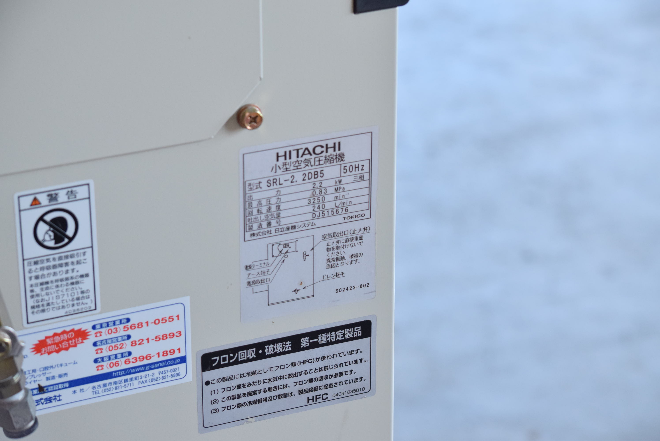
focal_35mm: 102
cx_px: 330
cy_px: 220
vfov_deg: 13.4
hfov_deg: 20.0
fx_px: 1871
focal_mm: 68
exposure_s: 1/400
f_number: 6.3
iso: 1250
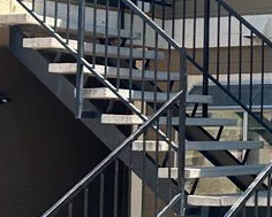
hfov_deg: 14.3
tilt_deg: +4.5
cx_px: 560
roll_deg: +0.5
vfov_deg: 14.0
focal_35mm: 110
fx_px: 886
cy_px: 85
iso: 50
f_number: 1.5
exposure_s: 1/1252
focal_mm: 5.7
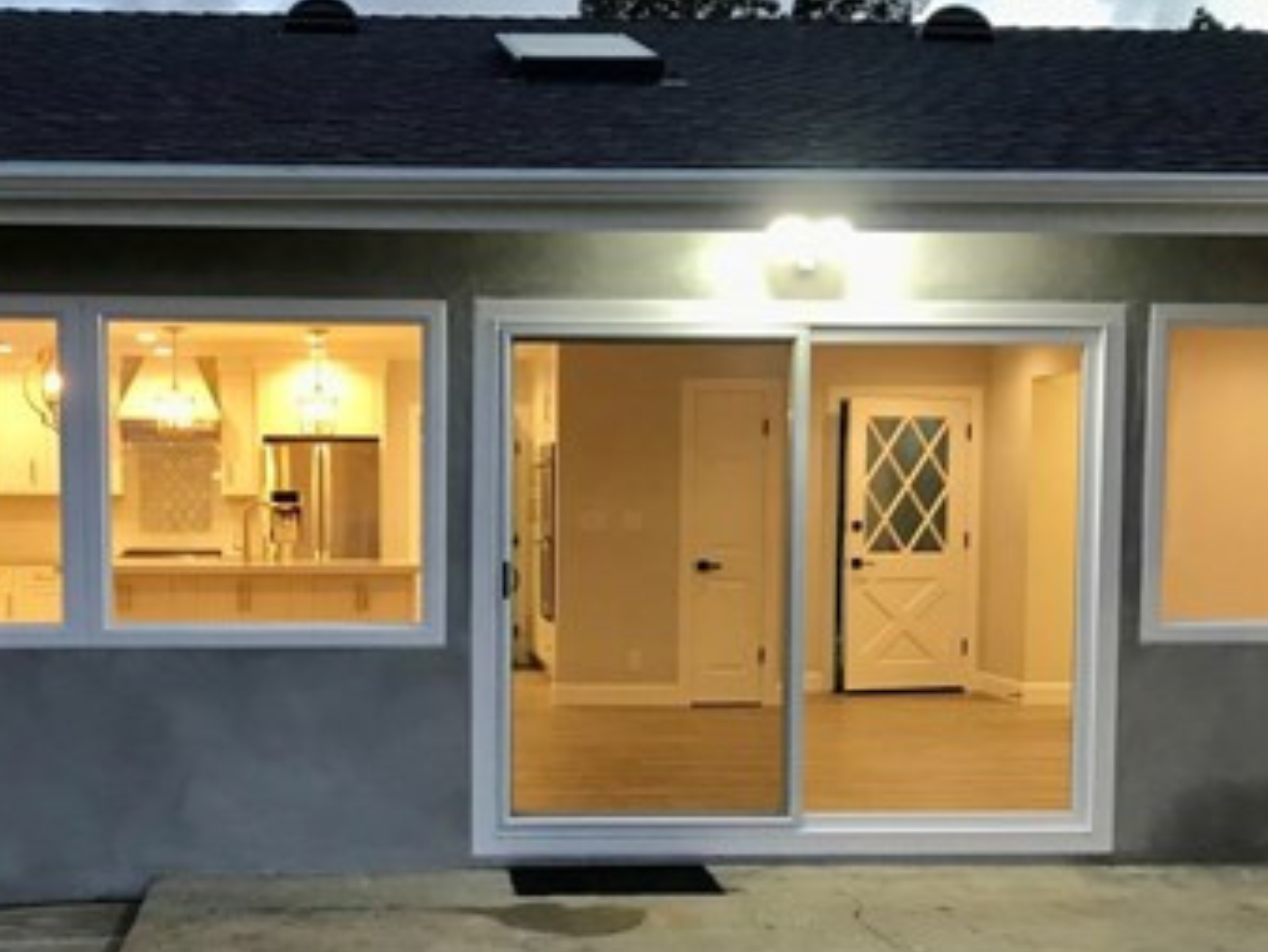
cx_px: 491
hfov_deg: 36.0
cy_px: 690
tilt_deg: -4.5
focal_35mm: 53
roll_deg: -0.8
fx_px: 1943
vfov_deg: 27.3
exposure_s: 1/24
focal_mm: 3.99
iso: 40
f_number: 1.8
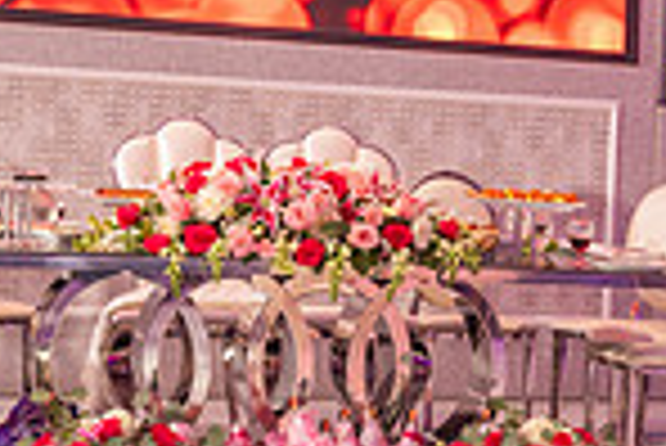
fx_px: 2463
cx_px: 1125
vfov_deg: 10.3
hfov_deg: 14.0
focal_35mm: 133
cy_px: 417
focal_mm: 34
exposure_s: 1/160
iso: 640
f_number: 4.5
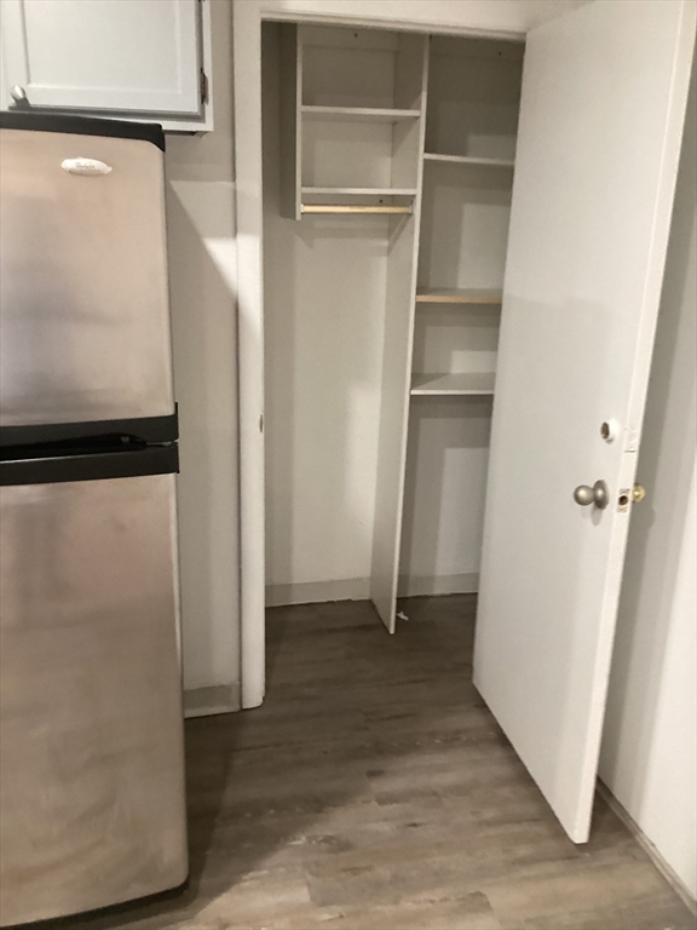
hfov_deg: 45.4
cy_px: 465
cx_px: 348
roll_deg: -1.6
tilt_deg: -9.2
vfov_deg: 58.4
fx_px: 832
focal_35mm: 31
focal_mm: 3.3
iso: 320
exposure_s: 1/33
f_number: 2.4
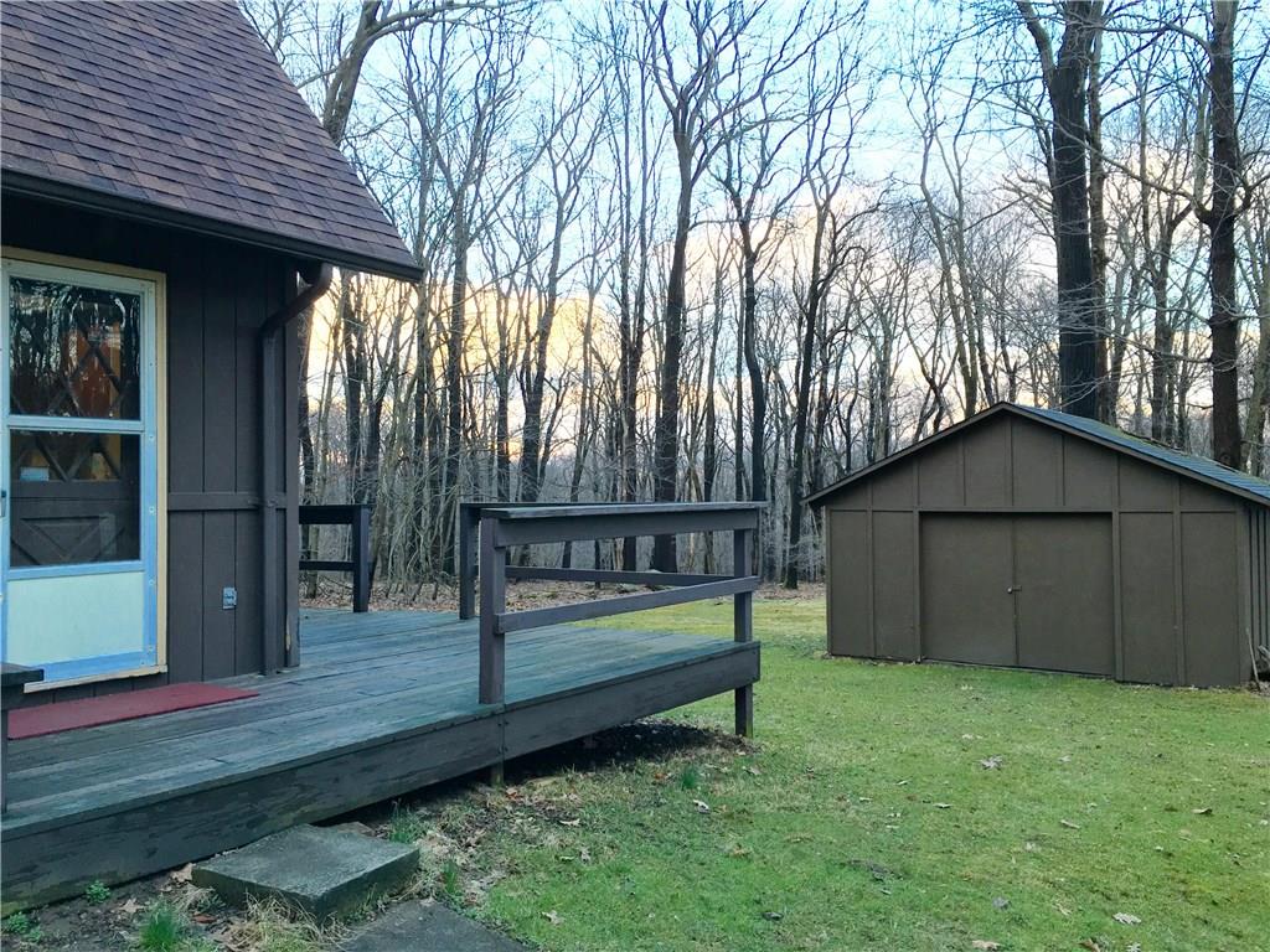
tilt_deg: +2.1
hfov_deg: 61.7
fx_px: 1064
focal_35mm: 29
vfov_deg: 48.2
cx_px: 635
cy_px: 476
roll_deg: +0.6
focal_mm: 4.15
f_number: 2.2
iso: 32
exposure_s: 1/60
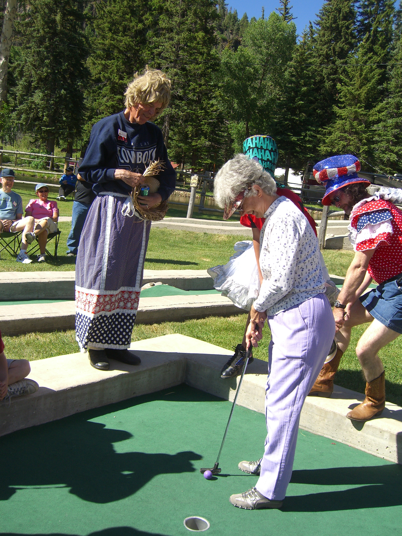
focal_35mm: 38
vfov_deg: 49.0
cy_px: 268
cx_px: 201
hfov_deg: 37.7
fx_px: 588
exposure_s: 1/800
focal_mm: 7.9
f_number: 2.8
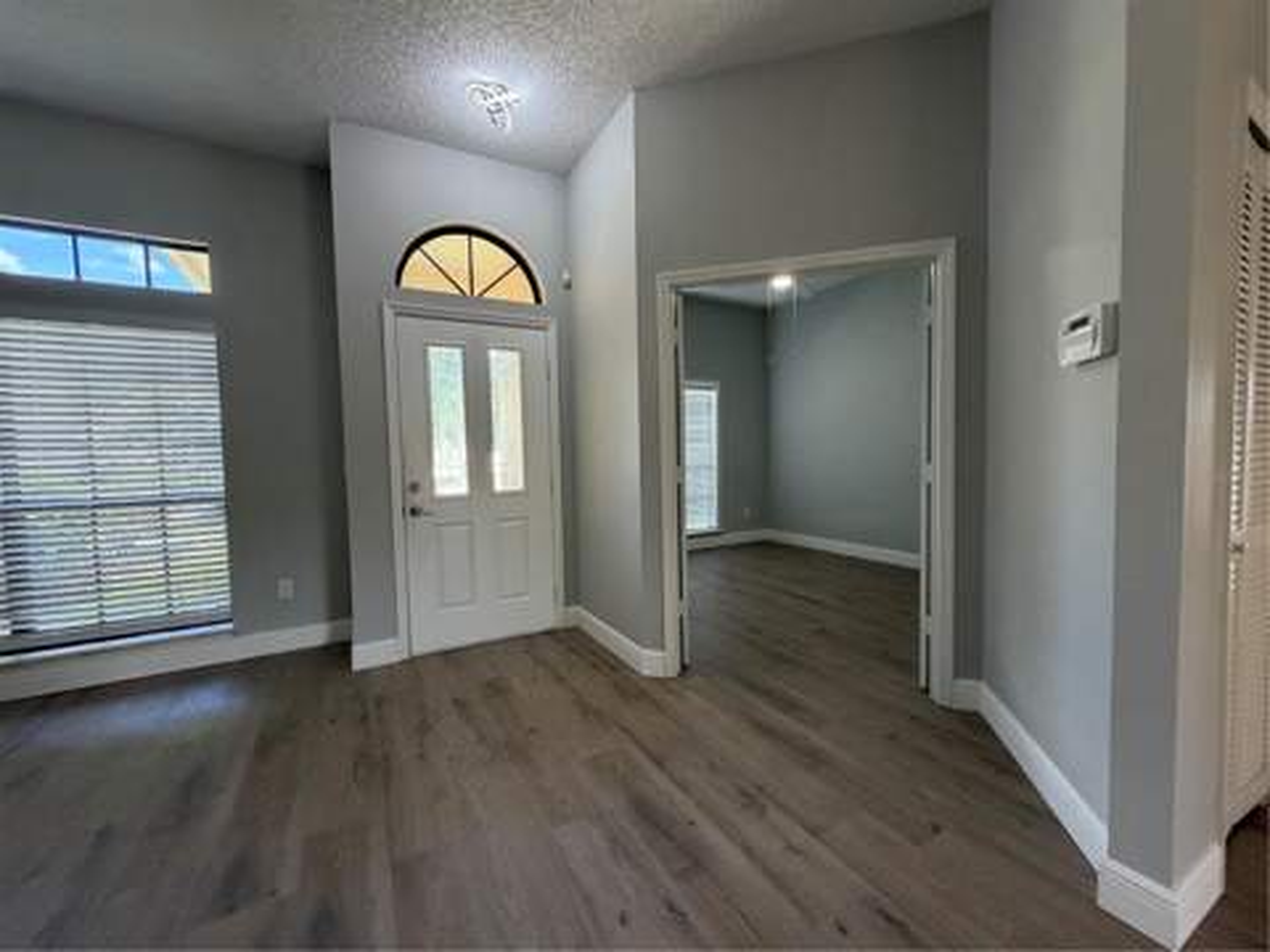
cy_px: 476
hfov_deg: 102.1
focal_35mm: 14
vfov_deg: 85.7
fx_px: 514
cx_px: 635
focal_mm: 2.22
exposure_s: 1/120
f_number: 2.2
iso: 250
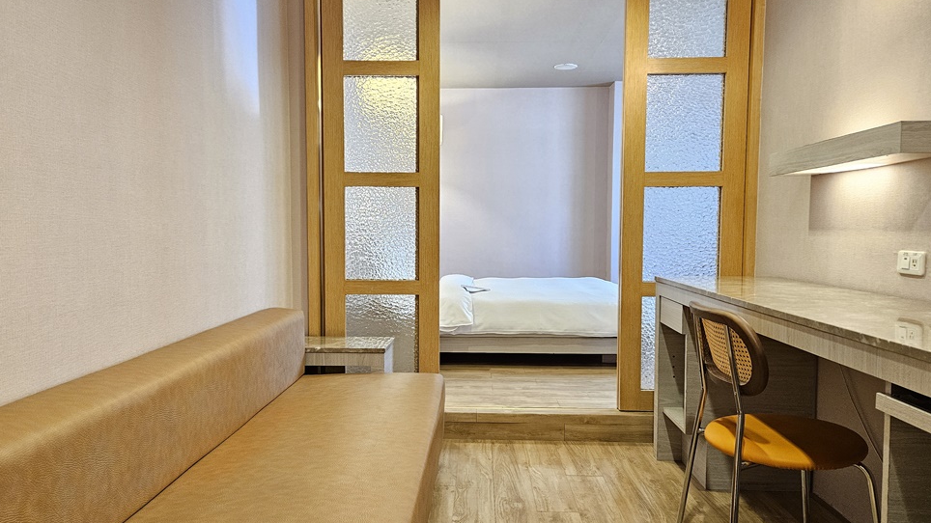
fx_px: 642
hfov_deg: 71.9
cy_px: 259
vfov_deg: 44.4
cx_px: 467
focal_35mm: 26
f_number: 1.8
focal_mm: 5.4
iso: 500
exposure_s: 1/120
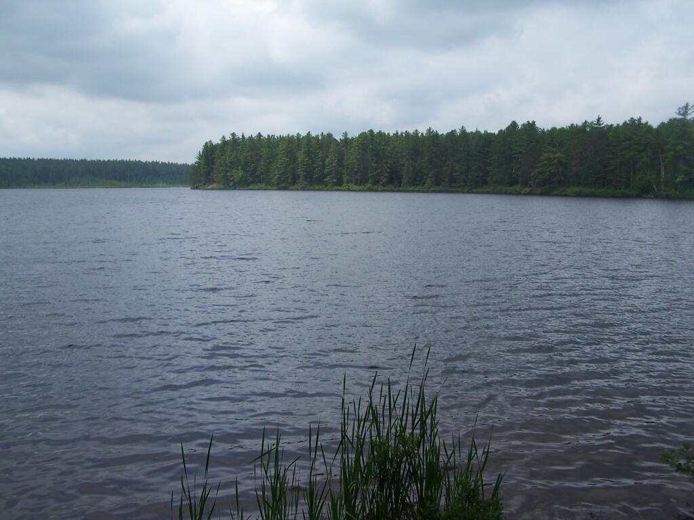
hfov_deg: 49.0
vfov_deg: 37.7
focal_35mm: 38
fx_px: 762
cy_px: 260
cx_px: 347
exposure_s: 1/1000
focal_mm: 6.3
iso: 80
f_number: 4
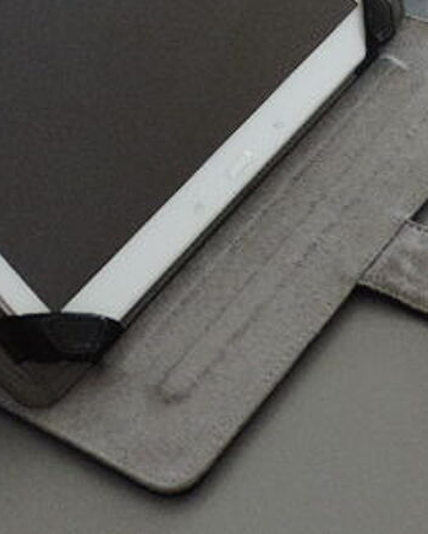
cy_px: 77
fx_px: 1519
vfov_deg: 19.7
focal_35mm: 96
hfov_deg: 16.0
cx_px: 268
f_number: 3.4
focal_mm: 7.6
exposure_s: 1/13
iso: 560
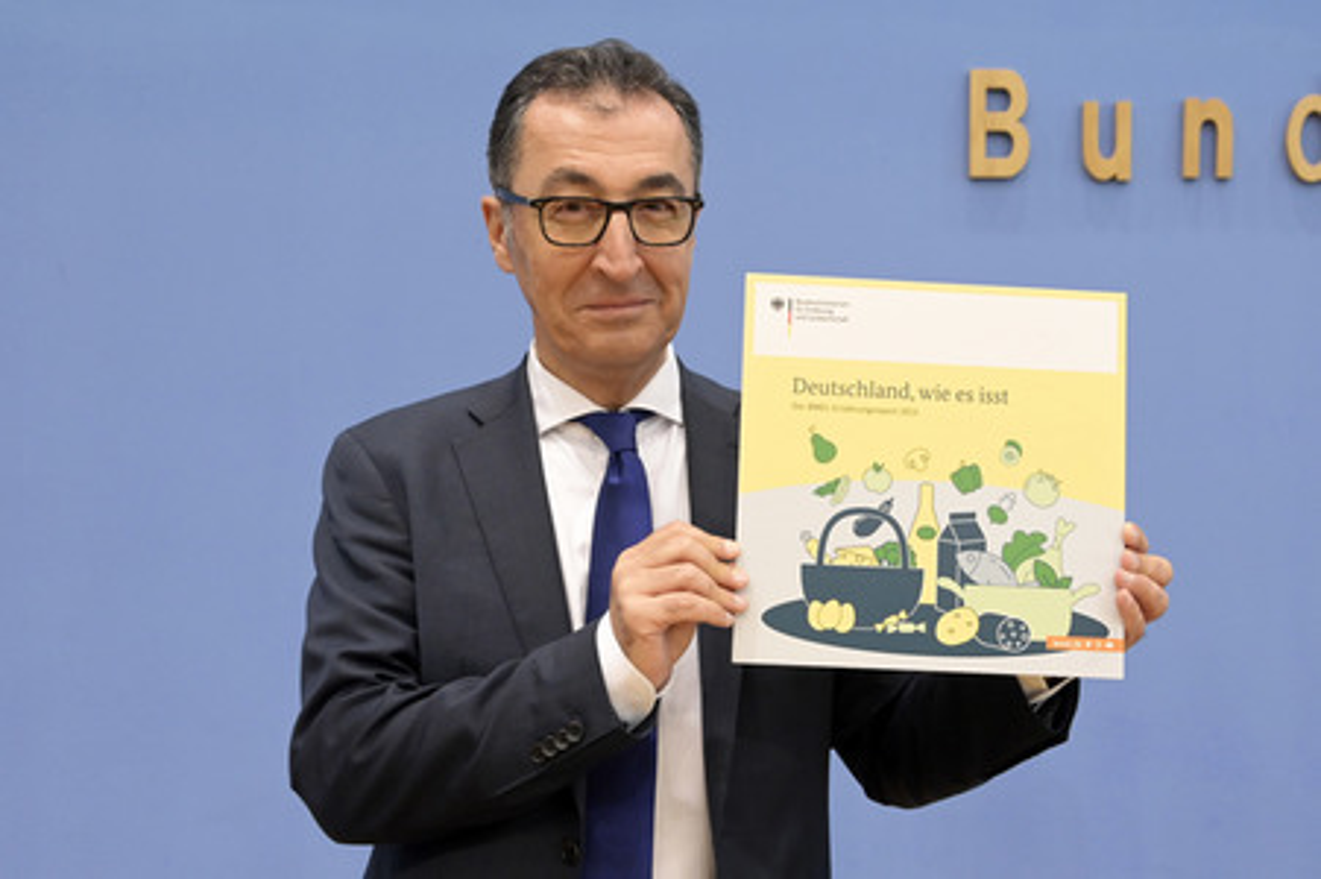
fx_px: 1540
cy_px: 440
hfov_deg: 46.4
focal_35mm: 42
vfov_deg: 31.8
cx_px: 660
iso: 5000
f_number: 5.6
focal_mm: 42
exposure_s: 1/400
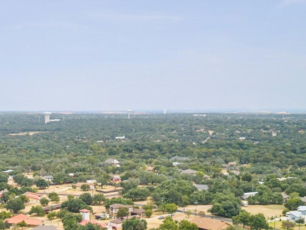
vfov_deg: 20.8
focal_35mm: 64
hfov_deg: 29.6
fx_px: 566
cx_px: 60
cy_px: 303
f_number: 1.8
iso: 140
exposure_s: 1/40
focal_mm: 8.7
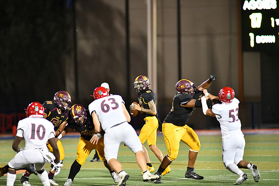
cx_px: 140
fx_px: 2325
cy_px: 93
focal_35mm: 300
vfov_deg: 4.6
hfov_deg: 6.9
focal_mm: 300
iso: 5600
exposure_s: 1/1000
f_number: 2.8
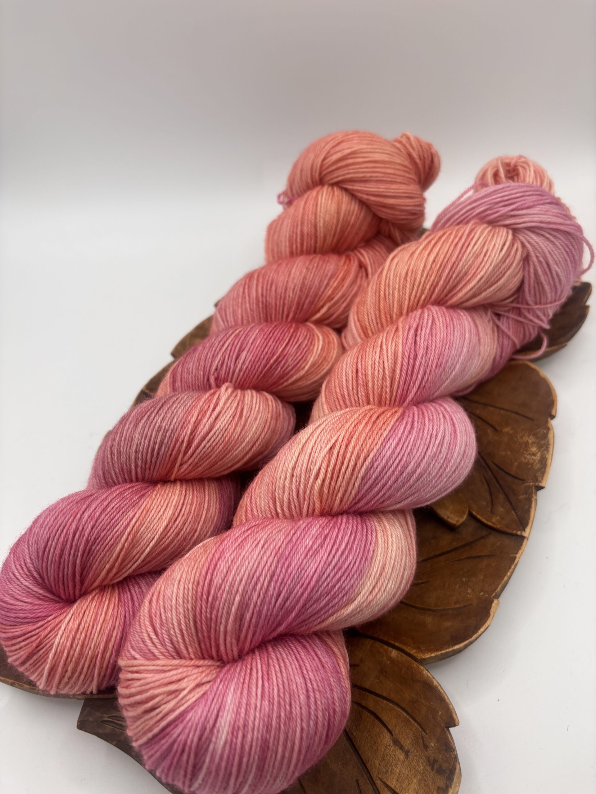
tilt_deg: -52.8
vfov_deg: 67.3
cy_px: 397
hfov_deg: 53.1
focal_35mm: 26
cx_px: 298
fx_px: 597
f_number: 1.6
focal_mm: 5.96
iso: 50
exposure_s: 1/303
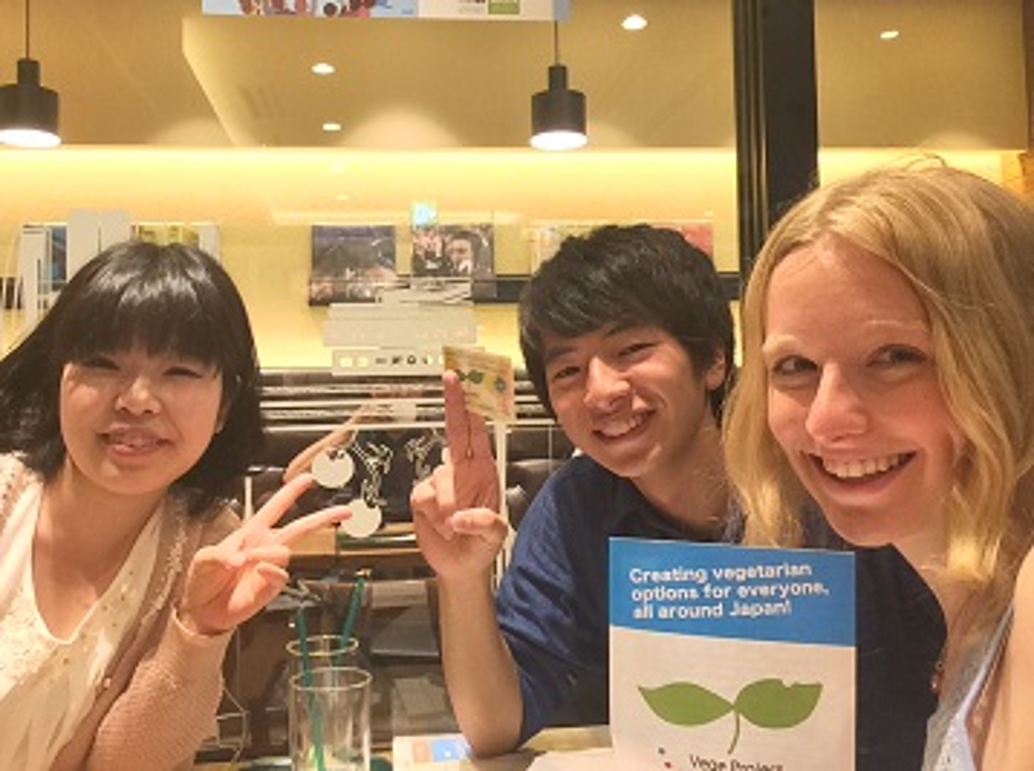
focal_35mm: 31
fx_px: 924
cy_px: 386
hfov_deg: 58.4
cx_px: 517
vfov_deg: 45.3
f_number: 2.4
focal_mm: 2.15
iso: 200
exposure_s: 1/30
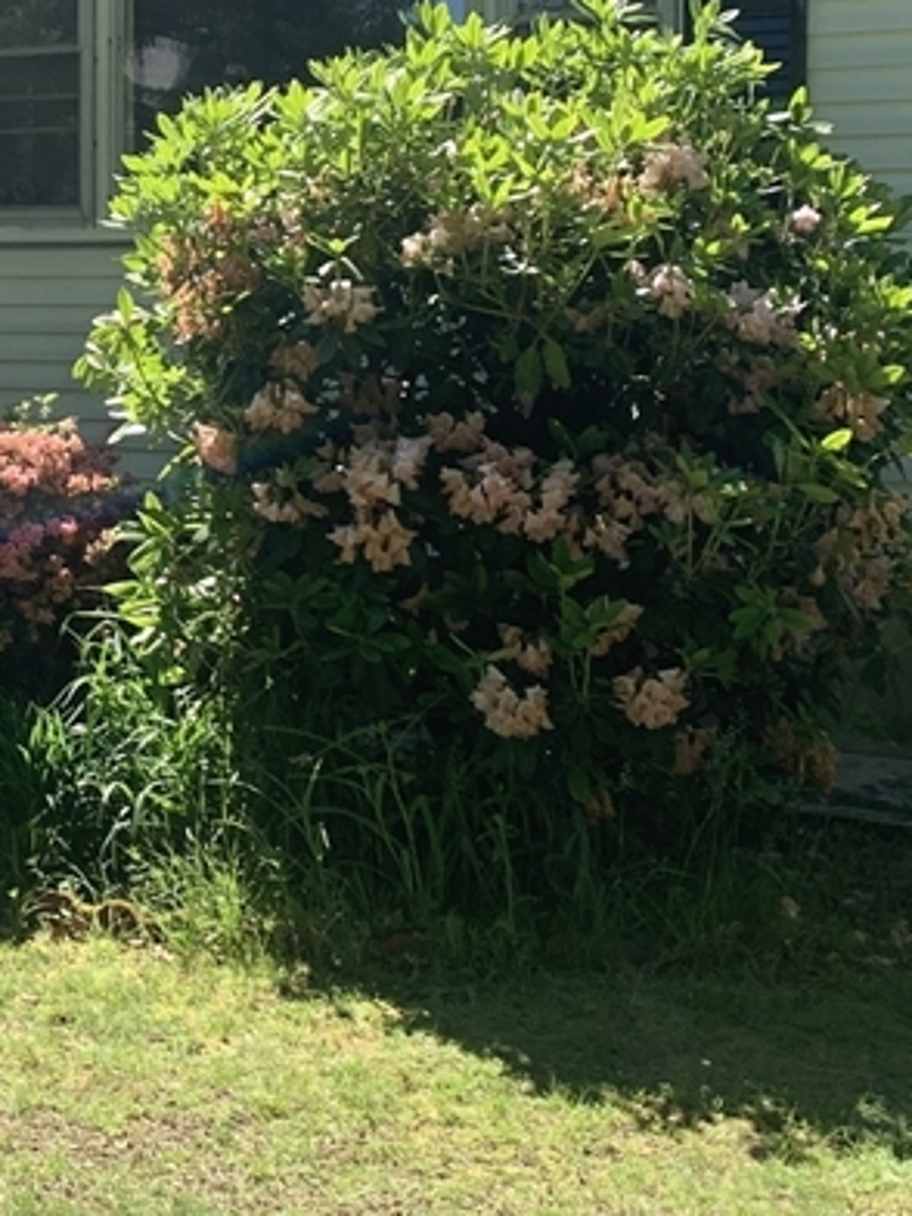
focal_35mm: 68
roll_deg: +0.0
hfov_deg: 20.5
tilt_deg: +1.3
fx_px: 2389
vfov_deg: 28.2
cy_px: 320
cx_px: -124
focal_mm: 4.25
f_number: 1.8
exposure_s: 1/743
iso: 25
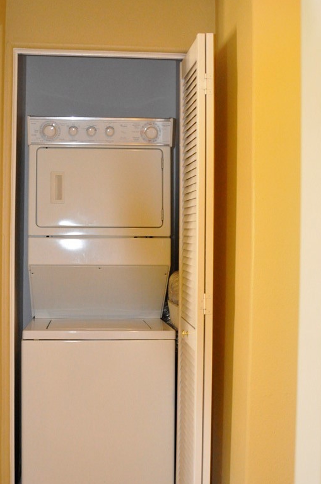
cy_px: 228
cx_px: 120
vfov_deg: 43.9
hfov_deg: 29.8
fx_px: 600
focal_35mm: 45
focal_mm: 21
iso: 2500
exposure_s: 1/80
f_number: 5.6
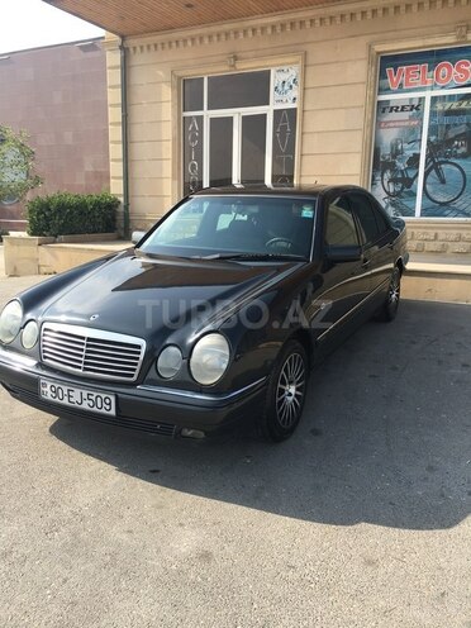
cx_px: 236
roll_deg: -2.3
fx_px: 526
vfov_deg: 61.7
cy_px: 314
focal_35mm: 29
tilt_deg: -11.3
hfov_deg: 48.2
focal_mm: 4.15
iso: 25
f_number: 2.2
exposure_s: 1/699
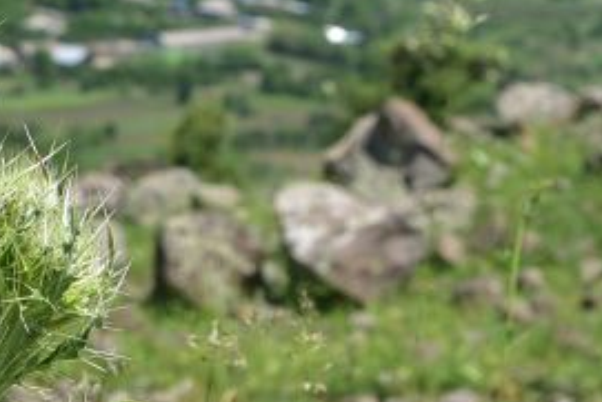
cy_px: 405
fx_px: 4015
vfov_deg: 5.7
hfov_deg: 8.5
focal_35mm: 240
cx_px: -60
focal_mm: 50
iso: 100
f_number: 11
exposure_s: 1/125
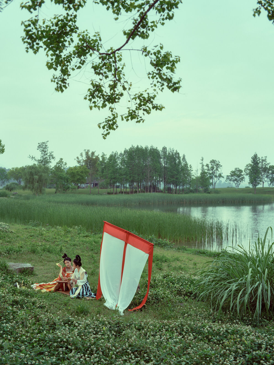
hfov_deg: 36.0
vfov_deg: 46.8
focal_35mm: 40
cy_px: 182
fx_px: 422
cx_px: 137
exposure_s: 1/400
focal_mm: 50
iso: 500
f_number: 3.5
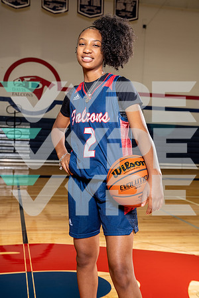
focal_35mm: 46
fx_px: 381
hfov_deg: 29.2
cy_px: 149
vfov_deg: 42.7
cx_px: 100
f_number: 5.6
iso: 800
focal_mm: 46
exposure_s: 1/200
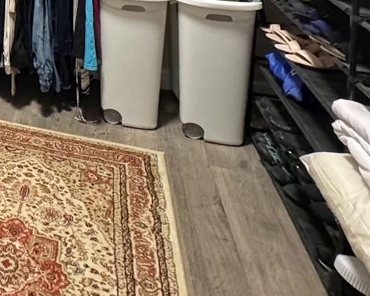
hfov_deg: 32.6
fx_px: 493
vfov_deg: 26.6
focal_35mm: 45
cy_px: -118
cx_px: -91
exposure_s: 1/60
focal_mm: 2.22
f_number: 2.2
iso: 640
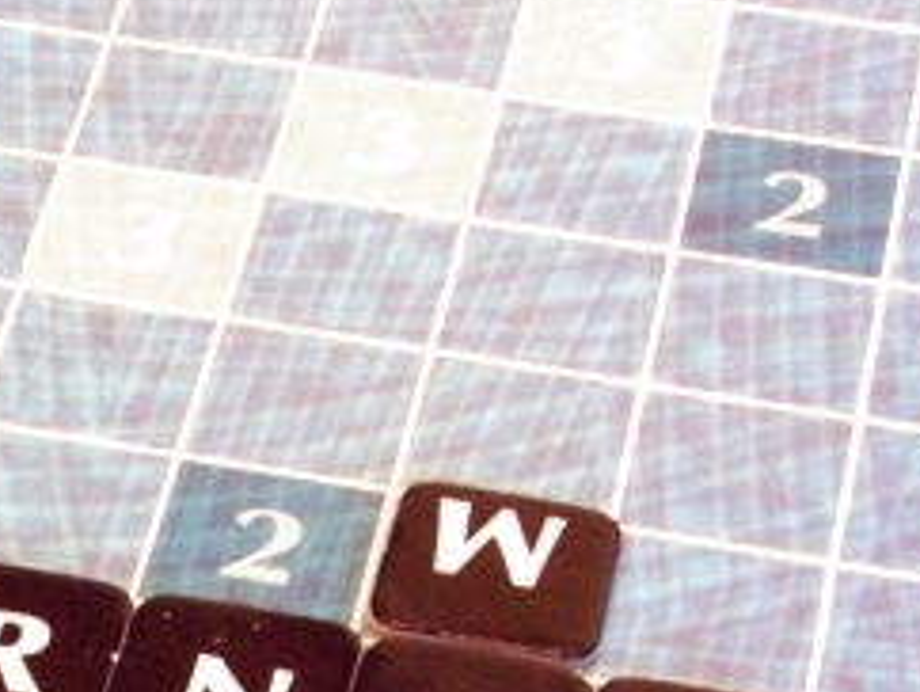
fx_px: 4922
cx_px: -483
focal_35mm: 185
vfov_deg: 7.9
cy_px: 1019
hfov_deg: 10.3
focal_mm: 9.3
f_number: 4.5
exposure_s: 1/1.43
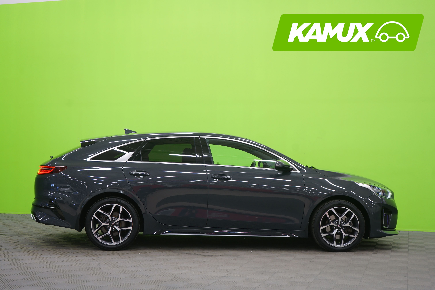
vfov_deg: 27.0
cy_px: 145
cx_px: 218
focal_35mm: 50
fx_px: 604
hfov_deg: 39.6
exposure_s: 1/6
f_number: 5
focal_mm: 50
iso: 400
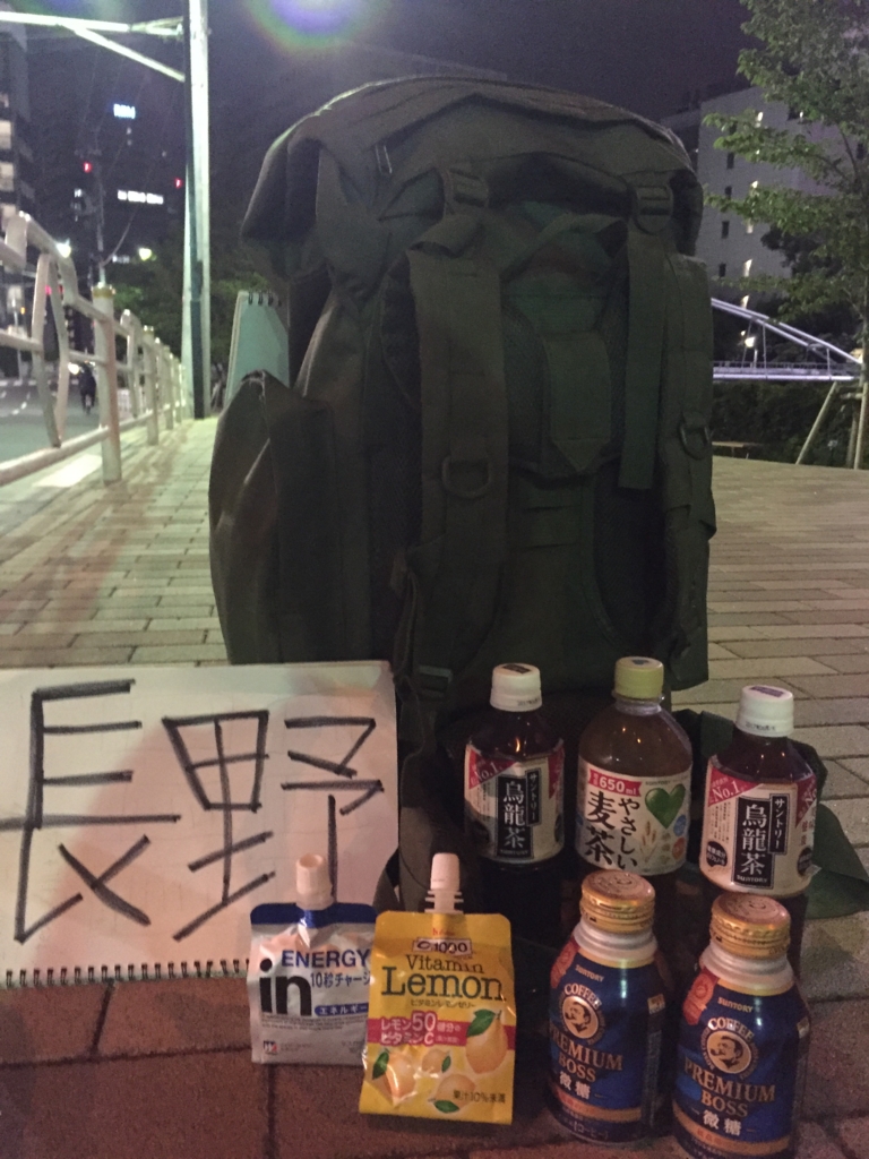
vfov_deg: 61.7
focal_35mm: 29
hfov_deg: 48.2
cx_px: 434
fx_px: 971
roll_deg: -0.9
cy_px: 580
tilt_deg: -11.2
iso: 800
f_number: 2.2
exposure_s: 1/15
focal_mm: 4.15
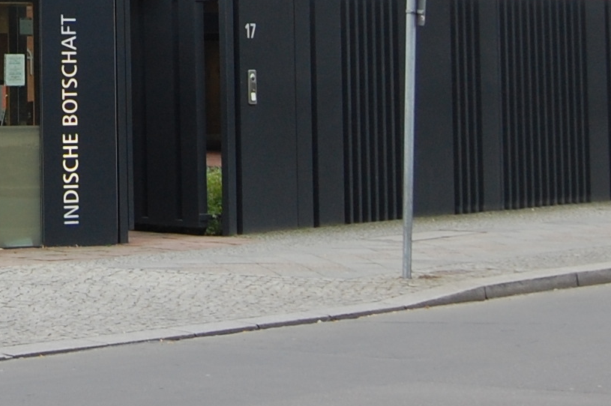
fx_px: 2815
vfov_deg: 8.0
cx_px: -177
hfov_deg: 12.0
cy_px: -297
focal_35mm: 166
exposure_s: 1/125
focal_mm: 30
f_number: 5.6
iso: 320
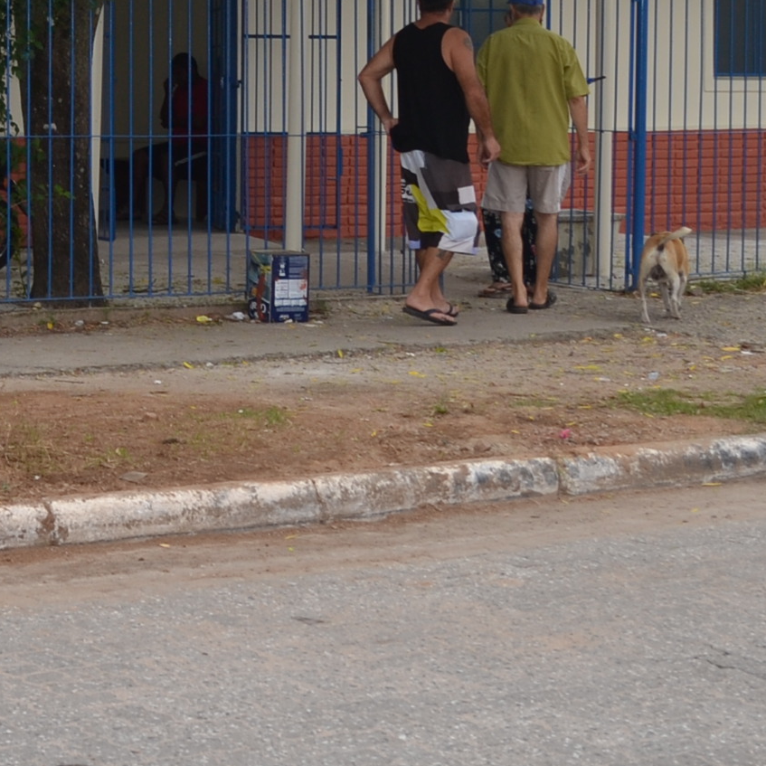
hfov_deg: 16.0
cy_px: 42
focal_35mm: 104
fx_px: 2604
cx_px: -172
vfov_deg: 16.5
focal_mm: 20
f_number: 4
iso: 110
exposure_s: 1/125
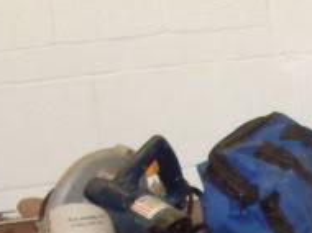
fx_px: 1845
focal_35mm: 205
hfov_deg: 9.0
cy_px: 509
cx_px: 660
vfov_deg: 6.9
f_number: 2.8
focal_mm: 6.3
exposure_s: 1/45
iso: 200
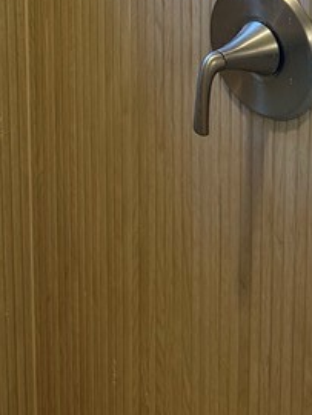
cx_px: 46
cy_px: -171
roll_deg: +1.0
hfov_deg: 16.1
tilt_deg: -9.6
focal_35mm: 91
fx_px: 1092
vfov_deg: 19.3
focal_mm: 6.86
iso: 160
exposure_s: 1/120
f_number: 1.78
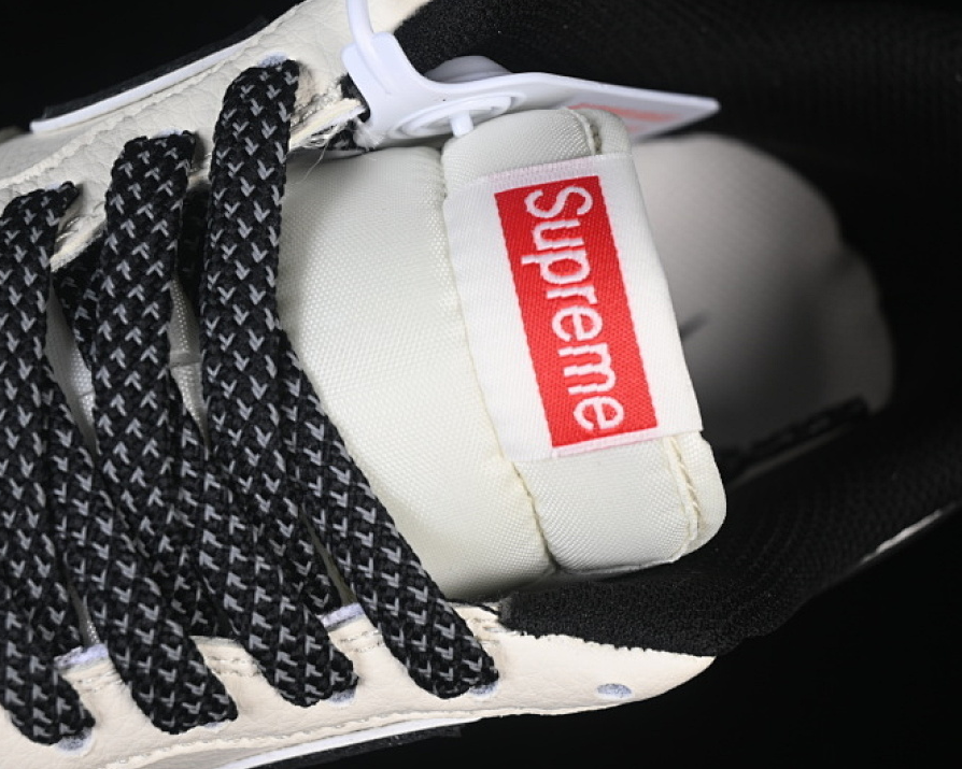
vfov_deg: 18.1
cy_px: 385
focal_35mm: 85
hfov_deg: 22.5
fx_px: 2420
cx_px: 440
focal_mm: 50
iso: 160
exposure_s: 1/80
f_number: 7.1
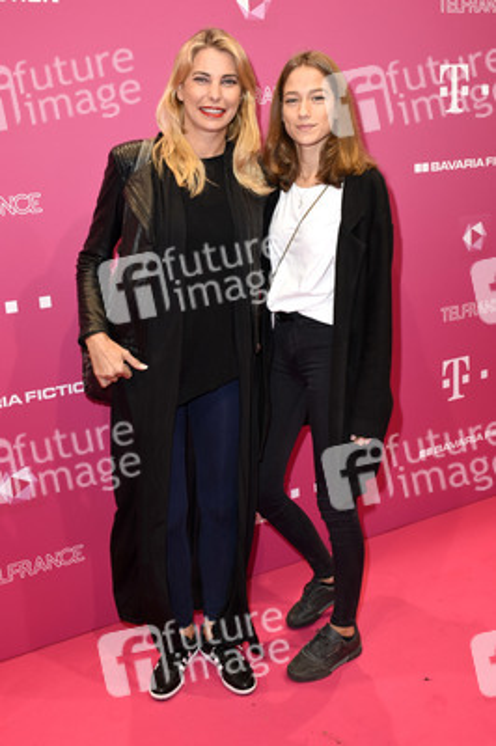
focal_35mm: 36
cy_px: 373
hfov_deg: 36.8
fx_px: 745
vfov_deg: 53.2
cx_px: 248
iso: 500
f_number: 6.3
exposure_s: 1/160
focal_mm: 24
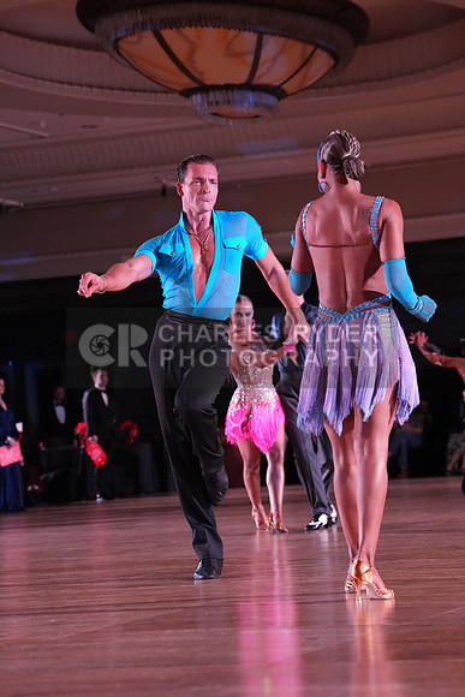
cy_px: 348
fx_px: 2246
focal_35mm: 116
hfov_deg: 11.8
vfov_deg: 17.6
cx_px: 232
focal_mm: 116
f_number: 5.6
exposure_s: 1/250
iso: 5000
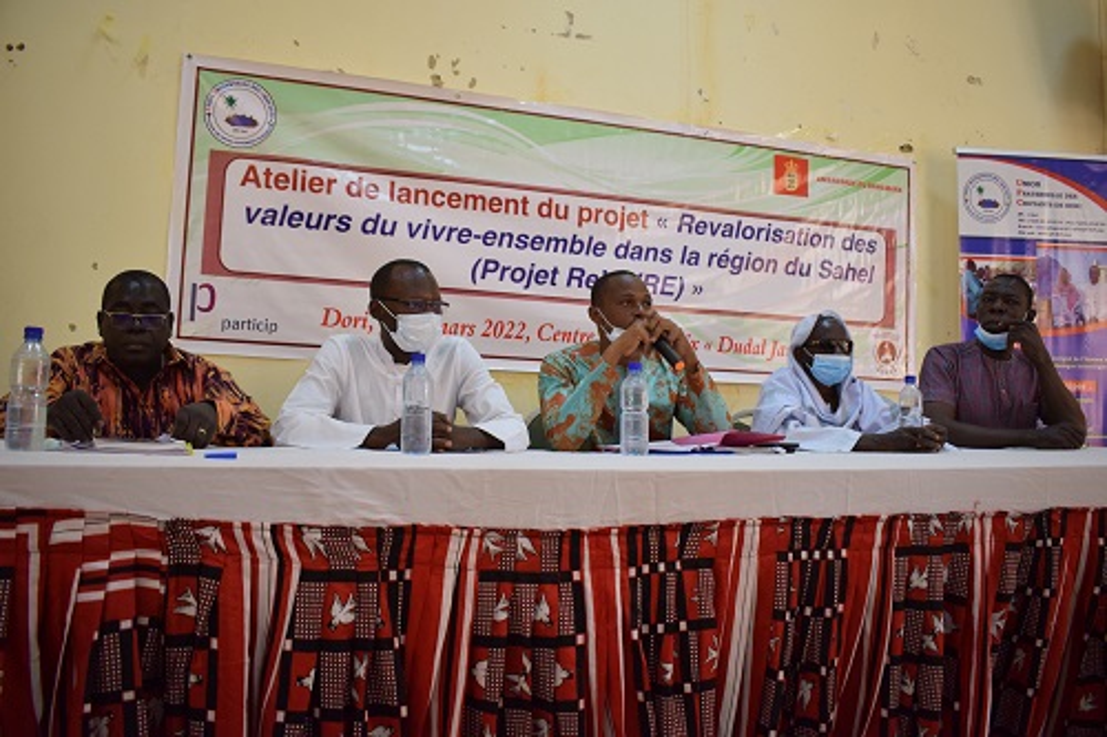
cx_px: 554
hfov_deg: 61.9
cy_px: 368
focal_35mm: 30
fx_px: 922
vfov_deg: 43.6
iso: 720
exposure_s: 1/60
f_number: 4
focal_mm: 20
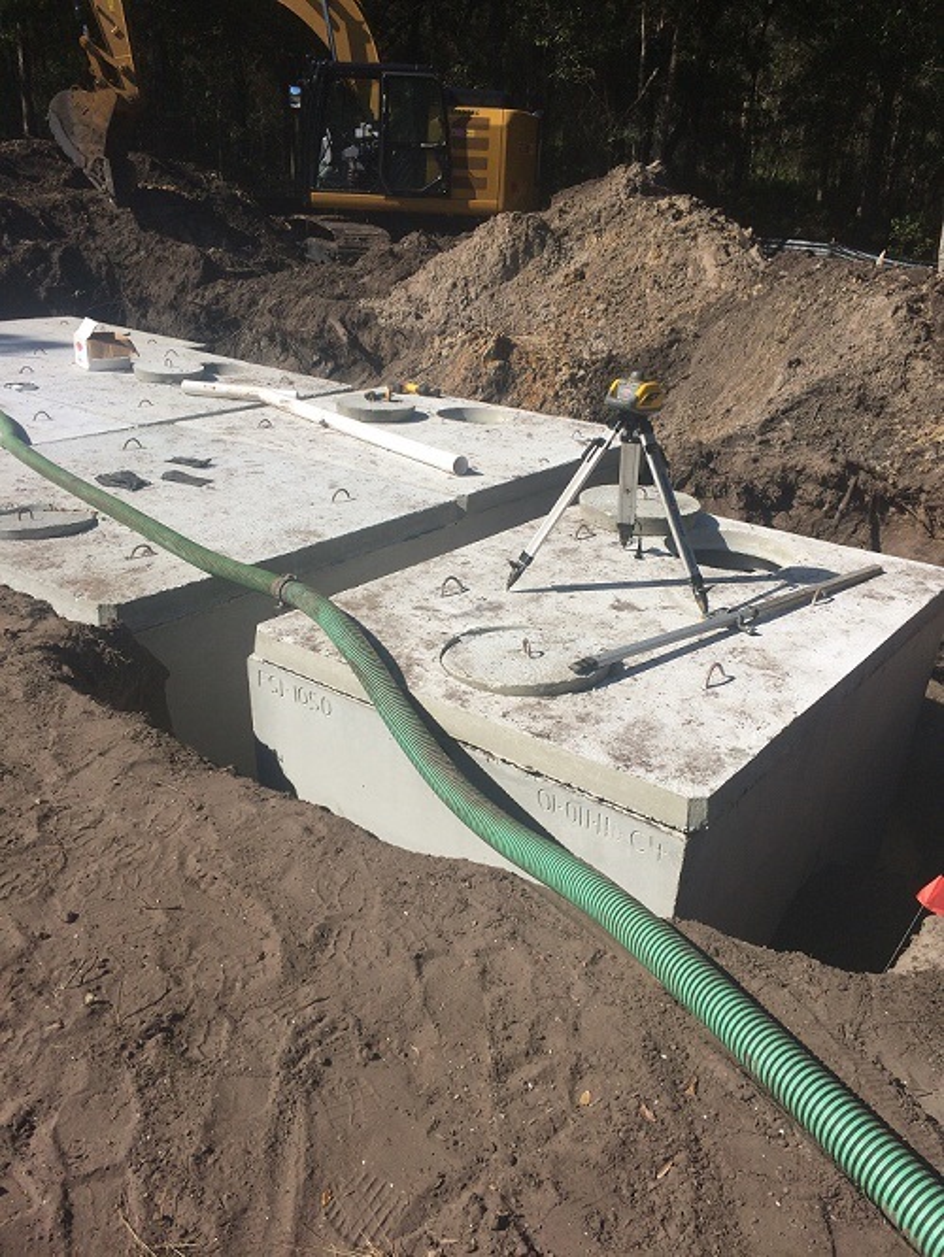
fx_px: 1054
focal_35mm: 29
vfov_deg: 61.6
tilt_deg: -23.6
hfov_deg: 48.3
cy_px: 628
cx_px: 472
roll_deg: -3.8
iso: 32
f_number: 2.2
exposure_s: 1/3731
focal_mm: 4.15
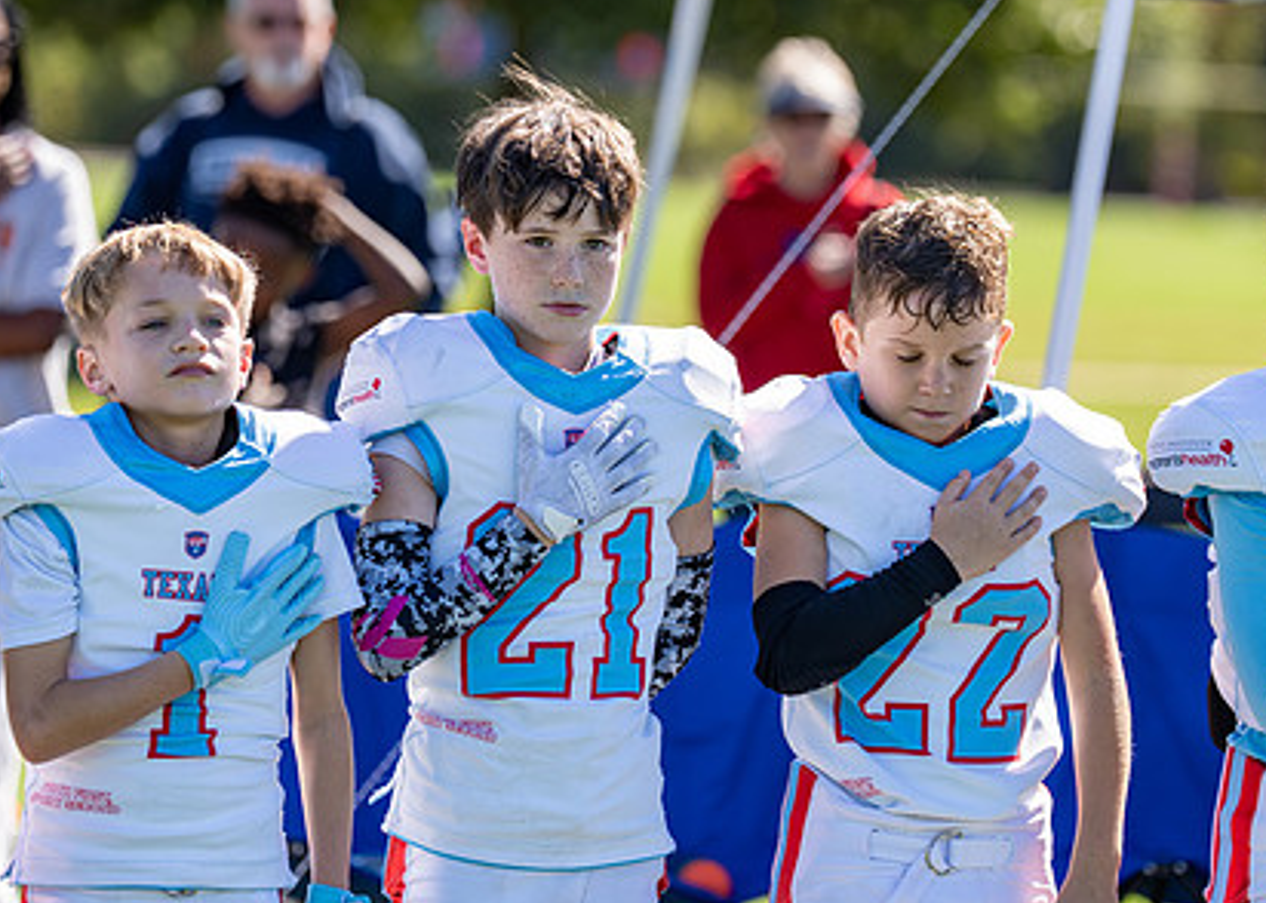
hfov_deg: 8.3
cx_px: 642
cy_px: 363
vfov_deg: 5.9
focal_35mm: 242
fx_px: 8698
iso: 125
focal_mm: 148
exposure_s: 1/1000
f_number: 2.8
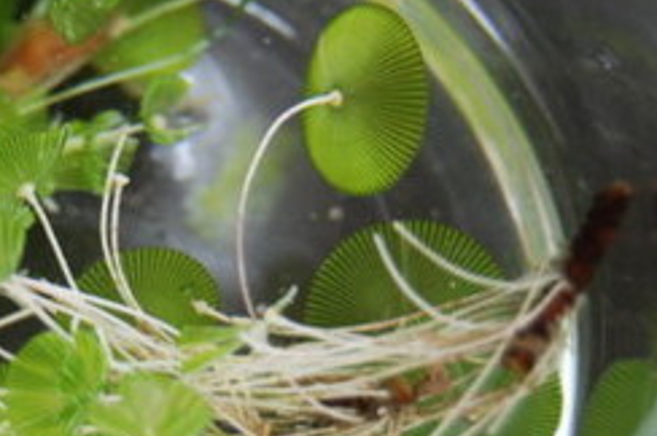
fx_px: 2424
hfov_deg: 15.2
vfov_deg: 10.3
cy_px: 184
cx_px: 57
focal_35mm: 133
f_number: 5.6
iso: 500
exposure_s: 1/30
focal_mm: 48
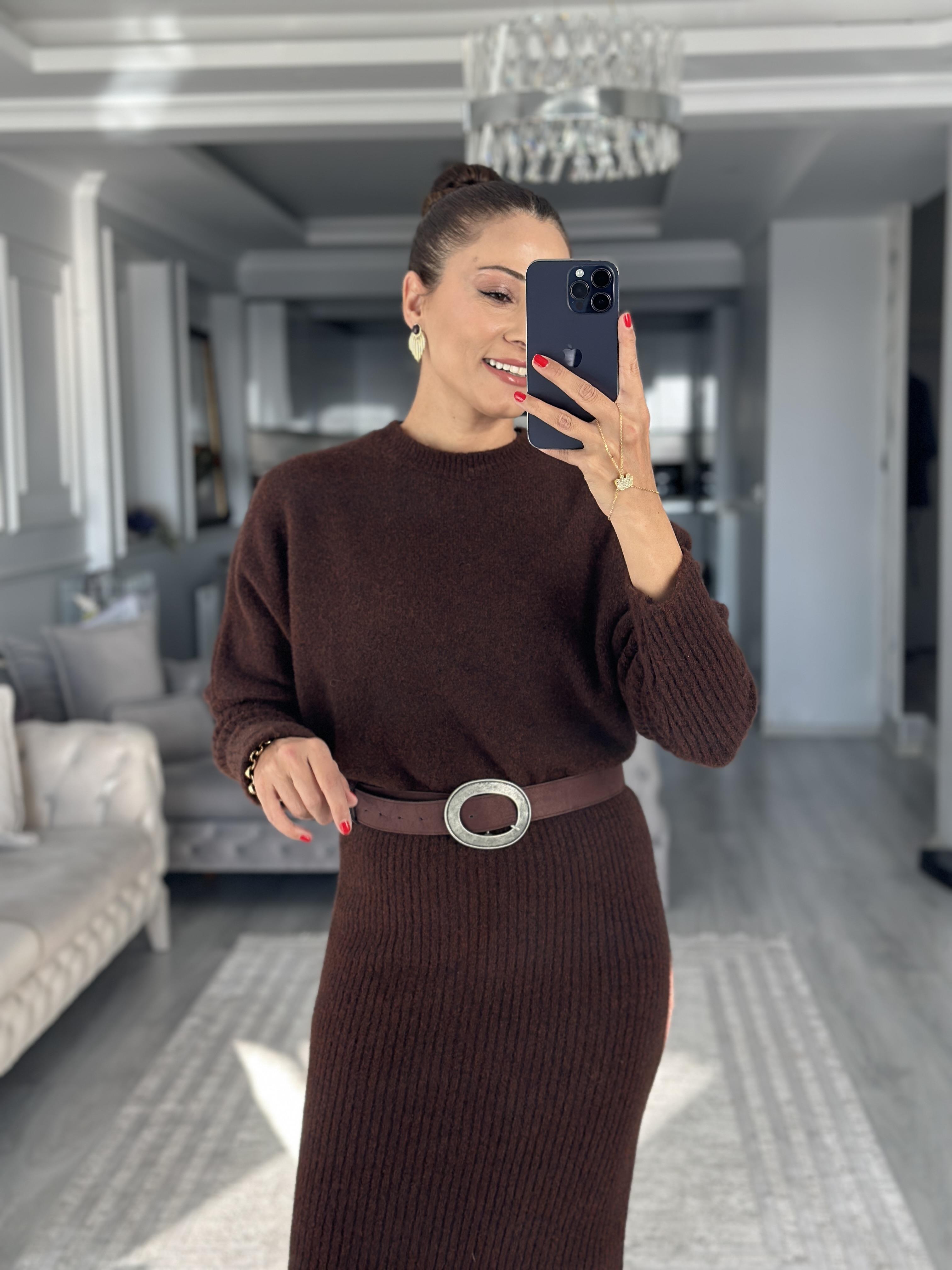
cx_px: 476
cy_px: 635
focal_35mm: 48
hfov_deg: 30.3
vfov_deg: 39.7
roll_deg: +0.5
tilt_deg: -15.9
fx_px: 1760
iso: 80
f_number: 1.78
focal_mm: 6.86
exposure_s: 1/201
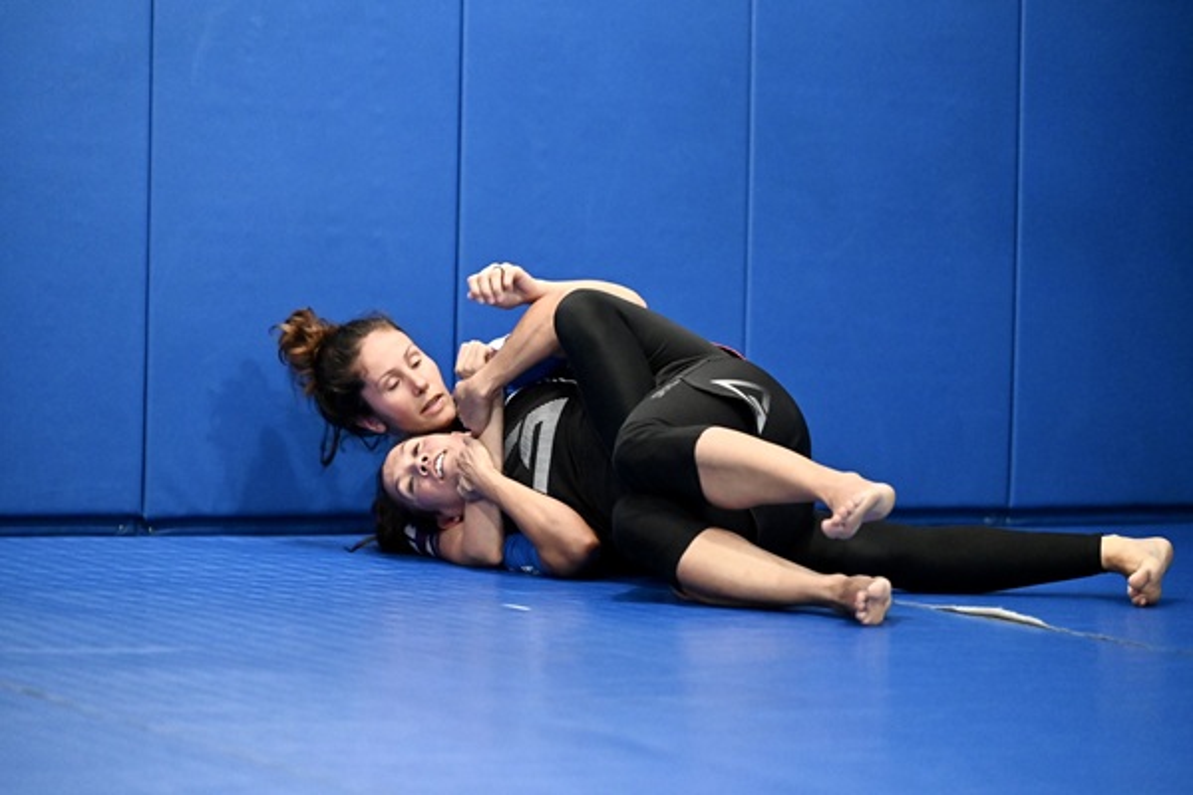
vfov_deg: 10.5
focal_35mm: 130
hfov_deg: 15.8
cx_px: 596
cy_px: 398
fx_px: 4308
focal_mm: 130
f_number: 2.8
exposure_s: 1/640
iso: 16000
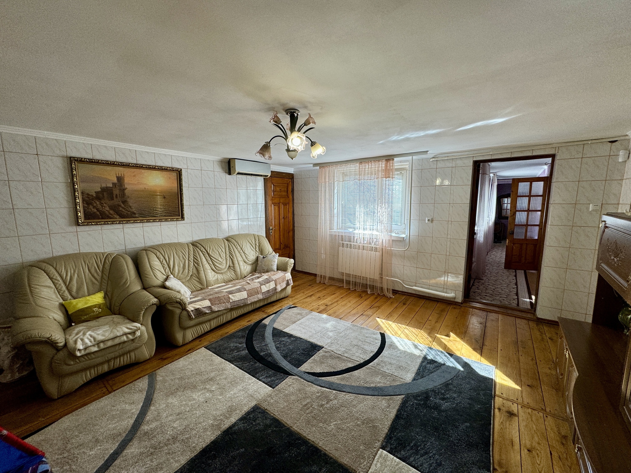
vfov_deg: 85.7
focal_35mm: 14
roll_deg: +1.3
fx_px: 255
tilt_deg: -7.3
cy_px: 236
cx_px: 316
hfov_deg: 102.1
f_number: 2.2
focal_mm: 2.22
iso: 80
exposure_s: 1/99
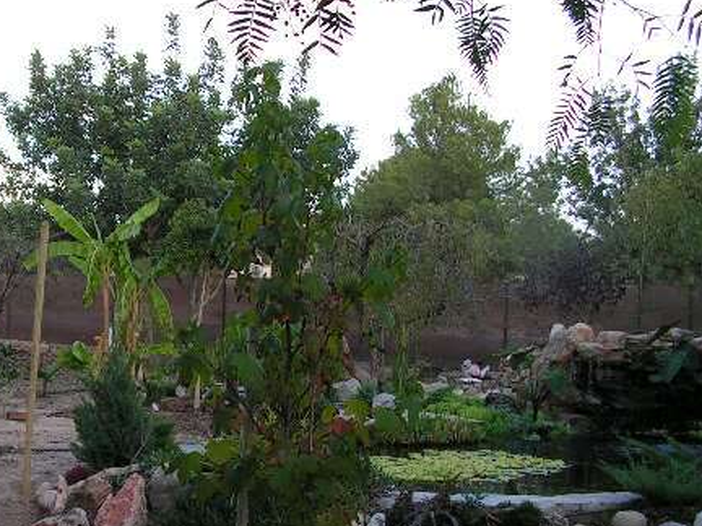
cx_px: 154
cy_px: 336
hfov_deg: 32.4
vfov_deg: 25.1
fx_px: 1176
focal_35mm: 58
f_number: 3.2
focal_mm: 6
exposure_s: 1/125
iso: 64
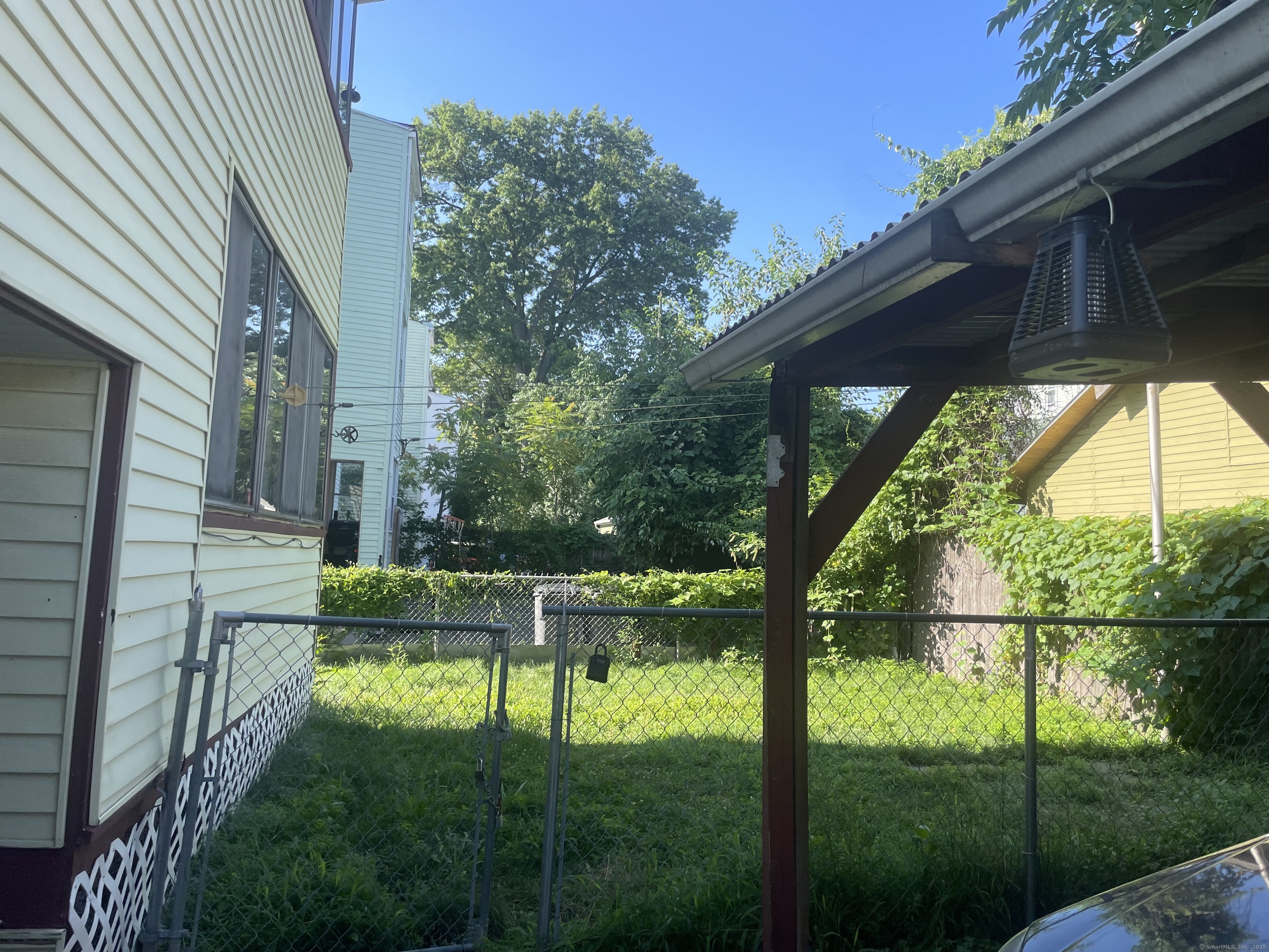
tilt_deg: +4.8
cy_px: 476
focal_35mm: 26
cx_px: 634
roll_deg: -3.0
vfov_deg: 53.1
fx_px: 953
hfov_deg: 67.3
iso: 32
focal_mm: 4.2
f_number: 1.6
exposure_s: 1/707
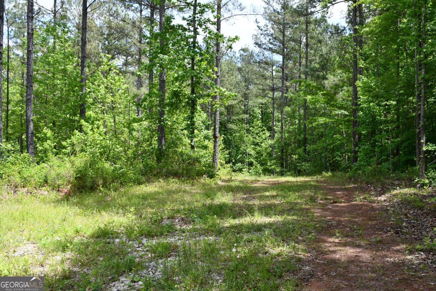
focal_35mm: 36
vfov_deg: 36.9
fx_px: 436
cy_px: 146
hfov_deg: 53.1
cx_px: 218
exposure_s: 1/250
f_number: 7.1
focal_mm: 18
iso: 200
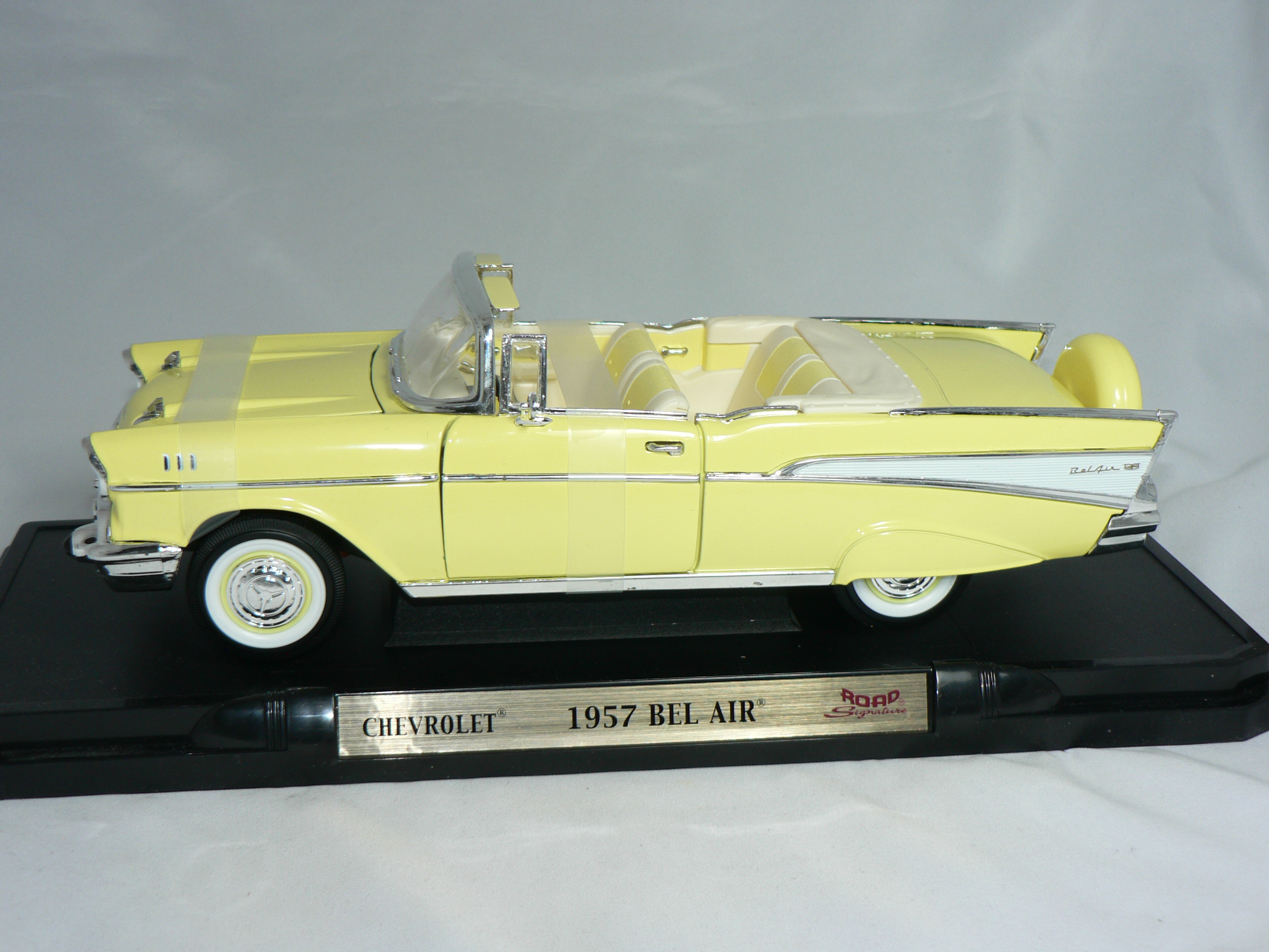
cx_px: 634
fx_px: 1796
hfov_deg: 38.9
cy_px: 476
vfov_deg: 29.7
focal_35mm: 49
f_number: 2.8
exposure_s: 1/60
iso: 80
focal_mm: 8.2
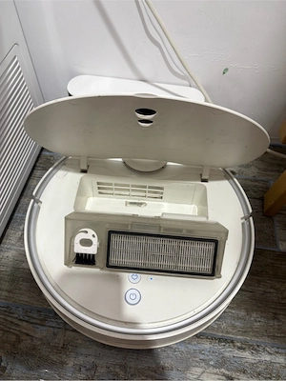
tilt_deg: -55.8
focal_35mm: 26
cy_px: 190
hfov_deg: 53.1
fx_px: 286
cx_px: 143
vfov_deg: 67.3
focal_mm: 5.96
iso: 200
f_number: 1.6
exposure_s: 1/50
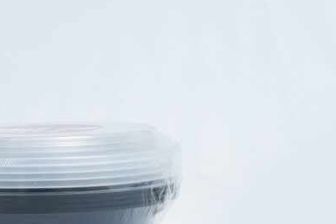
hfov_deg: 17.0
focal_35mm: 119
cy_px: 181
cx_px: 57
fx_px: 1111
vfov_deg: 11.5
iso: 3200
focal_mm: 45
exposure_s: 1/125
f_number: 11
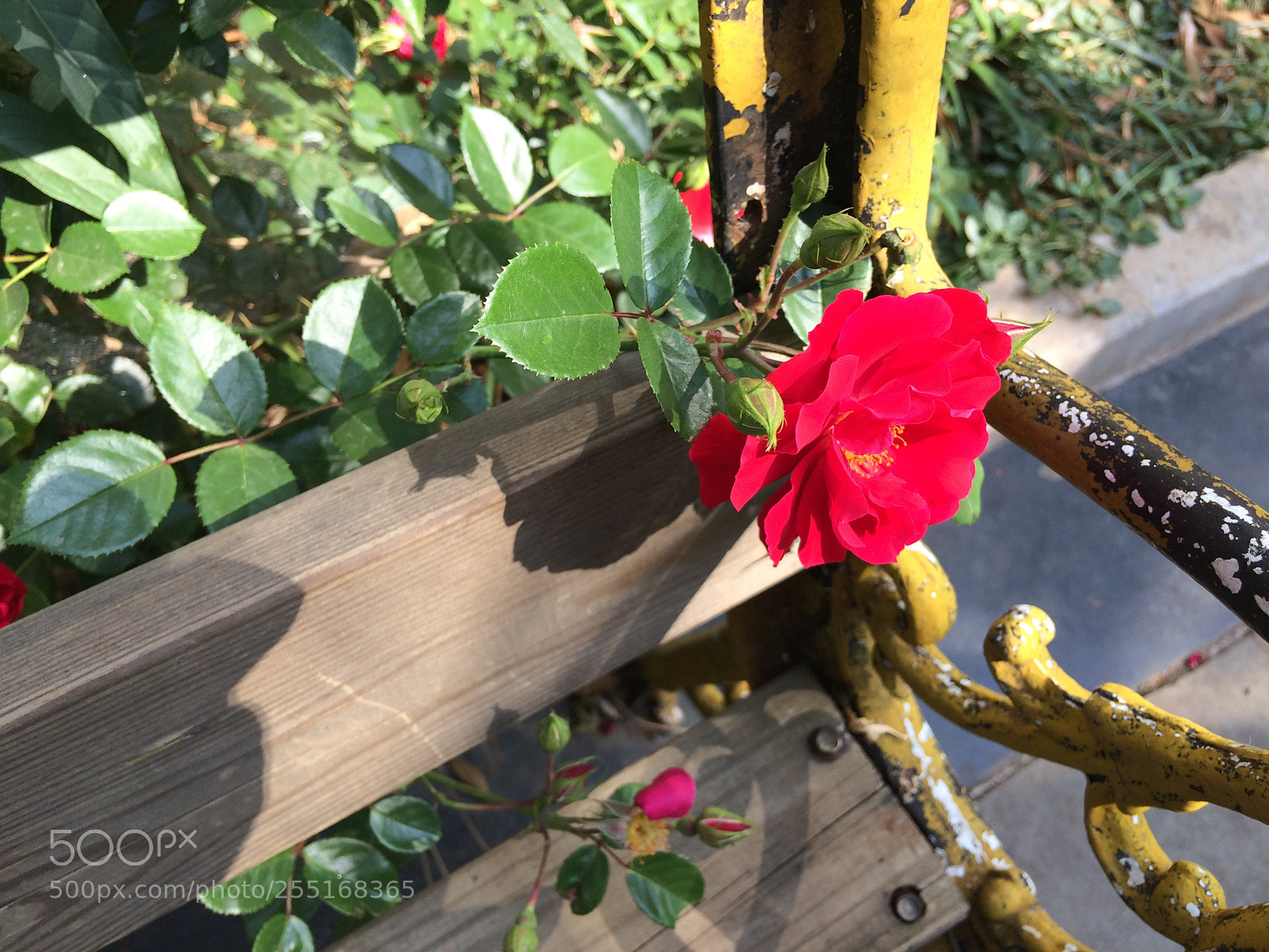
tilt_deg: -60.6
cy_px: 476
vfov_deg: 48.2
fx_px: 1063
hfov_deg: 61.7
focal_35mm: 29
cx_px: 634
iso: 32
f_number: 2.2
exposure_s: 1/331
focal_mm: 4.15
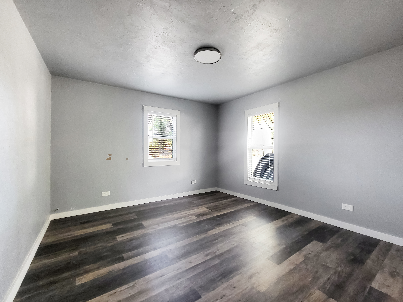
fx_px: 163
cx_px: 206
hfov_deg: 102.0
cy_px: 150
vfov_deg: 85.7
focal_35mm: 14
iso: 320
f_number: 2.2
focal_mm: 1.74
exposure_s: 1/40
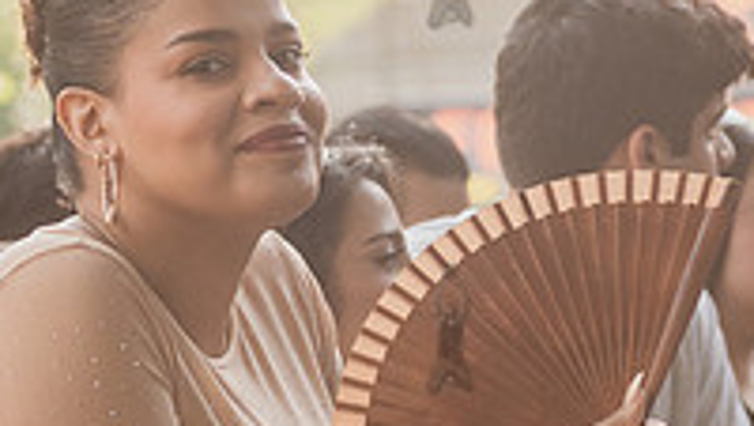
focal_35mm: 243
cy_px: 326
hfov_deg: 8.9
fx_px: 4864
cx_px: 449
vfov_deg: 5.0
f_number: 4
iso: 1000
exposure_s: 1/1000
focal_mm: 80
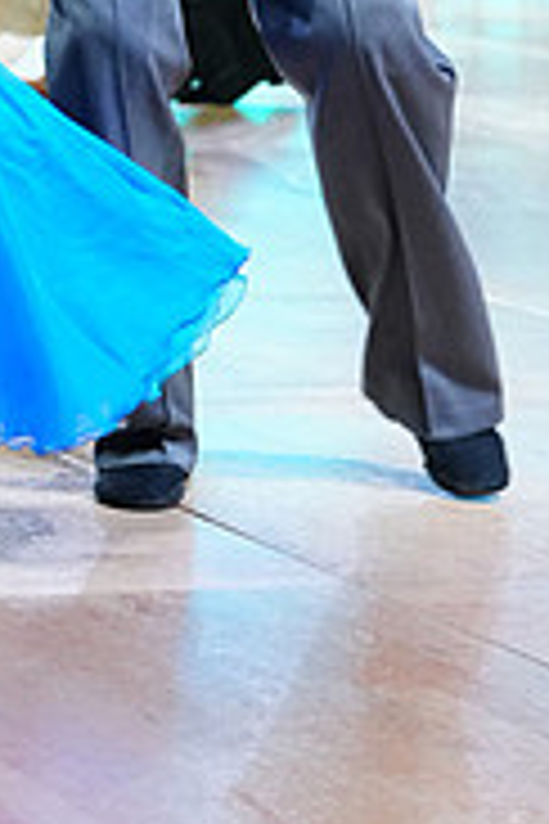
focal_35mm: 234
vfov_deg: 8.7
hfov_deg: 5.9
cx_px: 101
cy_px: -261
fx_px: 5352
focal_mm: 74
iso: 2500
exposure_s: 1/320
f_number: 4
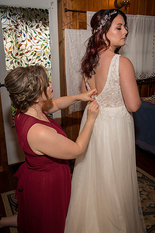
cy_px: 116
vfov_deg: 55.8
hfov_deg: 38.8
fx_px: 220
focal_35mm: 34
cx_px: 78
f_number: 4.8
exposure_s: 1/125
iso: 400
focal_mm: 34
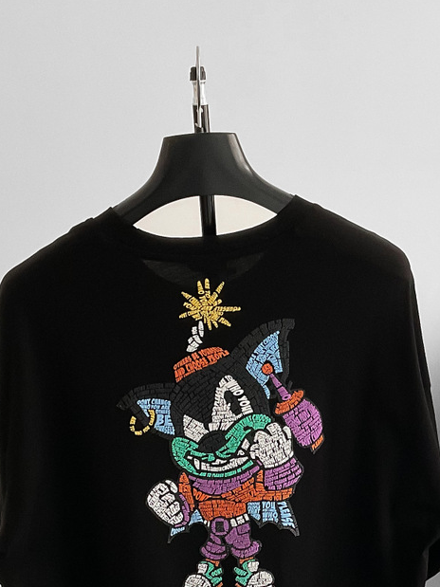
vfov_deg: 25.0
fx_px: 1272
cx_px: 274
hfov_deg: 19.6
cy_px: 557
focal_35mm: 75
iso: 64
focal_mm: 3
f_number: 1.8
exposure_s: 1/60
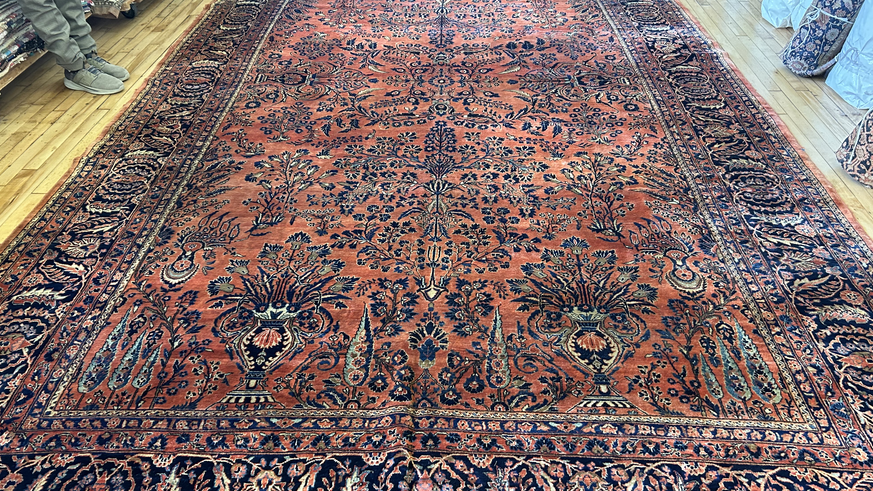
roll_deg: +0.3
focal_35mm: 29
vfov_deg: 40.1
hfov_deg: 66.1
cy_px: 272
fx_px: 671
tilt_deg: -38.8
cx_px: 438
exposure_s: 1/60
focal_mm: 5.7
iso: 400
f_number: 1.5
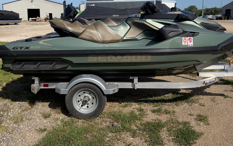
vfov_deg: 38.7
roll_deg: -1.6
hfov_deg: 59.6
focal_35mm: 32
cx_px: 113
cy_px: 43
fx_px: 203
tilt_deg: -8.8
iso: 80
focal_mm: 6.76
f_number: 1.78
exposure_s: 1/5319
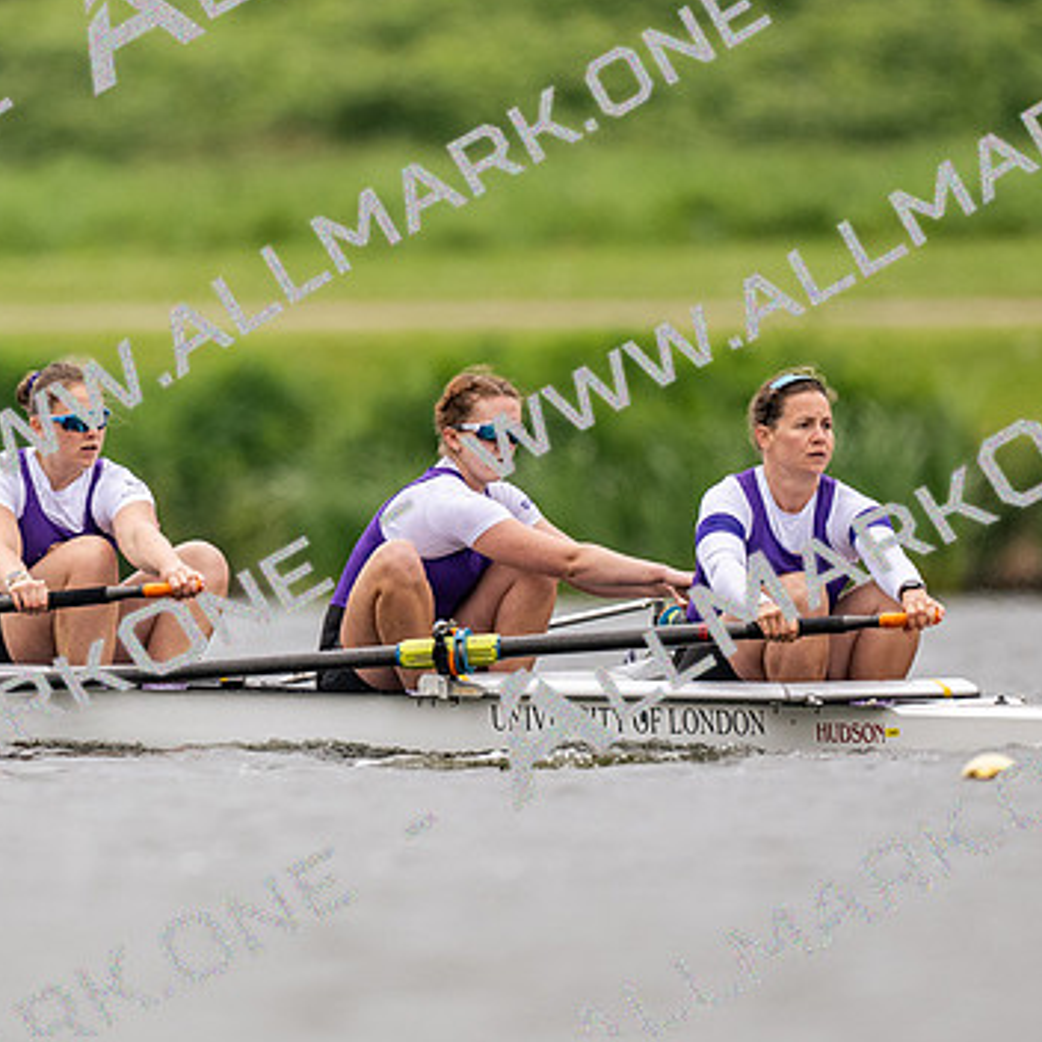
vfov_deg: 1.4
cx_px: 246
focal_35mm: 1263
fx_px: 43013
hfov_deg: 1.4
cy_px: 528
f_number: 4
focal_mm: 600
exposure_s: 1/2000
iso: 560
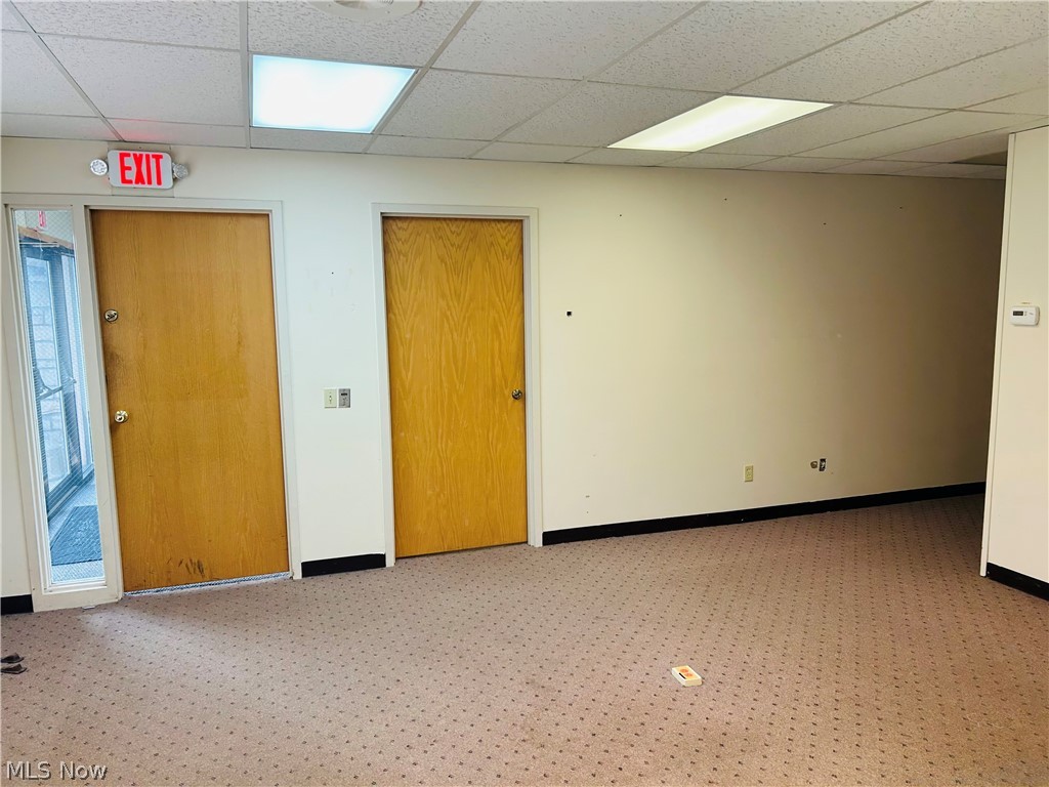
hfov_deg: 67.3
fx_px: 788
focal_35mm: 26
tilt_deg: -6.3
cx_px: 524
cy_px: 394
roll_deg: +1.1
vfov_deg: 53.1
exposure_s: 1/120
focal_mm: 5.7
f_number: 1.5
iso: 100
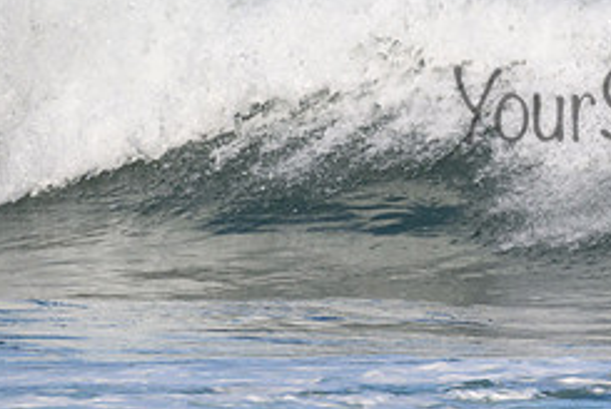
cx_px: 711
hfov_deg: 1.1
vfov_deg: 0.7
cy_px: 84
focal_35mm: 1893
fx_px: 32166
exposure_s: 1/2000
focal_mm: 800
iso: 1250
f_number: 11
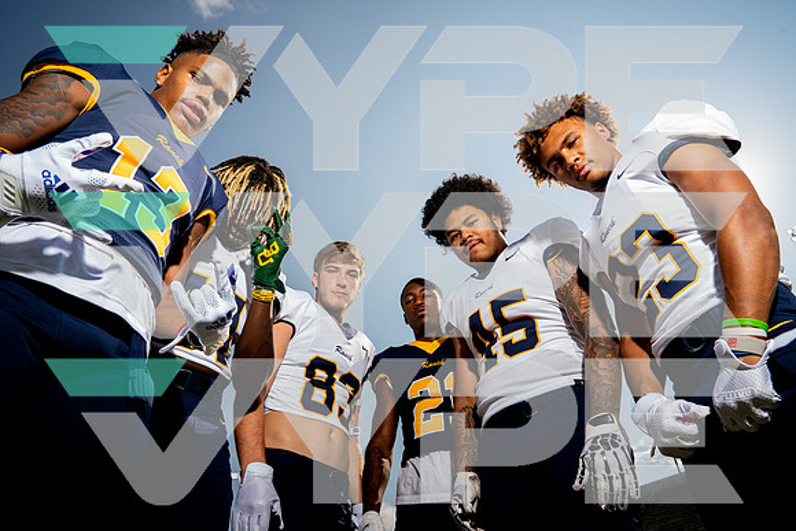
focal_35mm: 24
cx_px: 398
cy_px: 266
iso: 100
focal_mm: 24
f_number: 7.1
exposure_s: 1/250
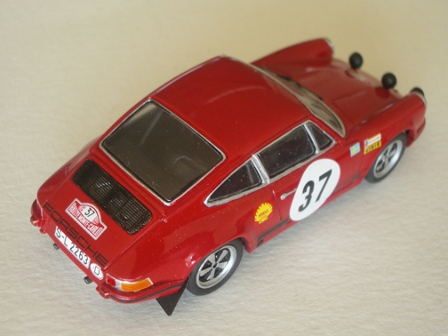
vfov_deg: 23.3
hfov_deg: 30.7
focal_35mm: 63
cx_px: 227
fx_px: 815
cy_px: 170
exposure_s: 1/60
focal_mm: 10.2
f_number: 3.5
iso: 160
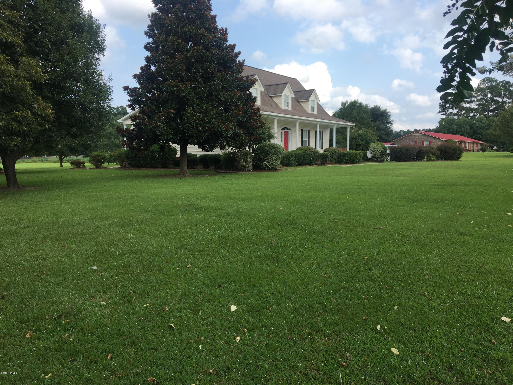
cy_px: 192
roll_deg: +0.7
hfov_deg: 61.7
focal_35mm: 29
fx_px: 430
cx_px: 256
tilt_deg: -3.3
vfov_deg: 48.2
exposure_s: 1/999
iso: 25
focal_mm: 4.15
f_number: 2.2
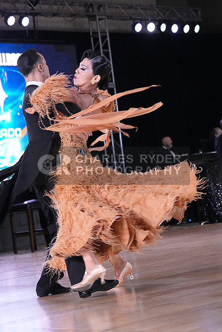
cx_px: 111
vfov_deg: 20.4
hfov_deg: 13.7
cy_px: 166
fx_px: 924
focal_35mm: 100
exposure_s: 1/400
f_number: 7.1
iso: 20000
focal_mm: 100
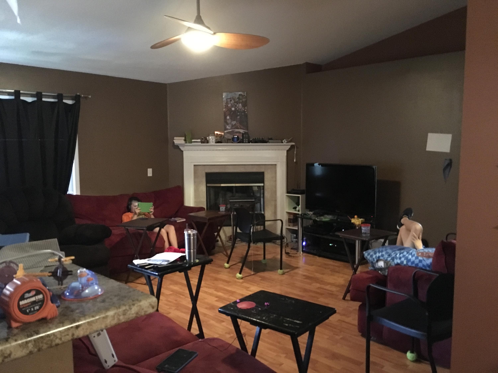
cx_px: 249
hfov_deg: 61.7
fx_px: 417
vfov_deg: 48.2
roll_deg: +0.5
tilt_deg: -5.3
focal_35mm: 29
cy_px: 186
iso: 800
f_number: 2.2
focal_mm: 4.15
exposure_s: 1/15
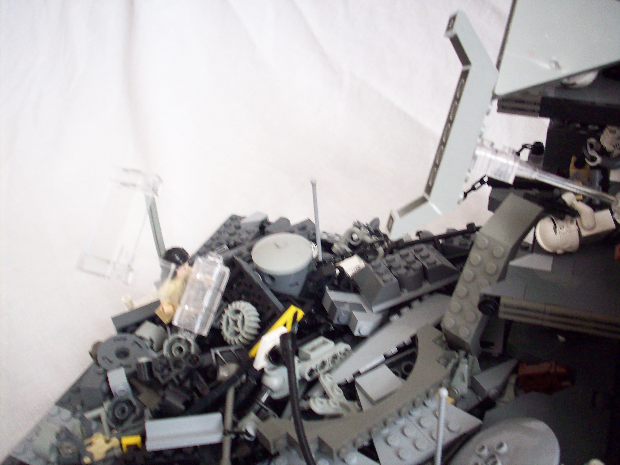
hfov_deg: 50.1
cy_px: 232
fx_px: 663
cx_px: 310
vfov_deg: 38.7
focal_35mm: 37
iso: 160
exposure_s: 1/13.1
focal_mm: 6.2
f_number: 2.8
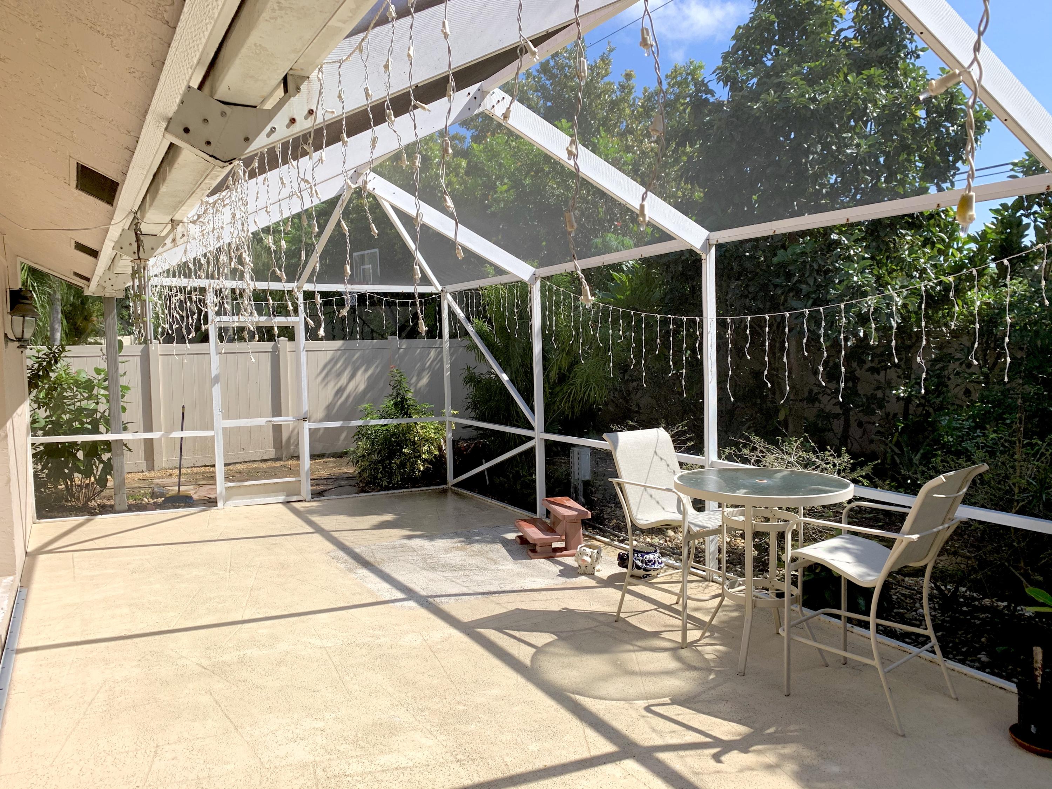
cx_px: 526
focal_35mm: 26
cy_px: 394
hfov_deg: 67.3
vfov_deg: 53.1
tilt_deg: -3.8
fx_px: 790
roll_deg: +1.0
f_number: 1.8
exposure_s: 1/1332
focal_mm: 4.25
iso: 25
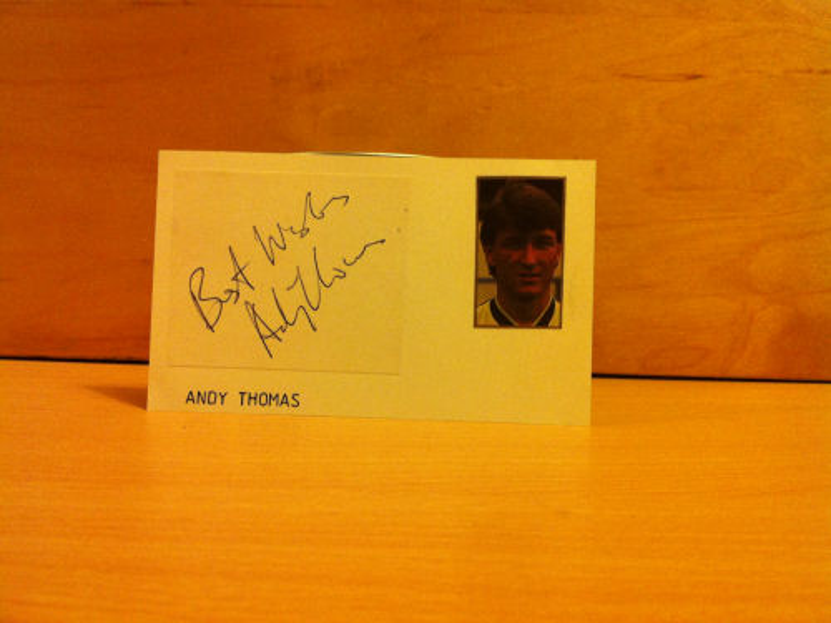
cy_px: 312
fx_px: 840
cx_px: 416
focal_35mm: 35
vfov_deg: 40.7
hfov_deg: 52.6
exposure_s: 1/17
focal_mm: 3.85
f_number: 2.8
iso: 250
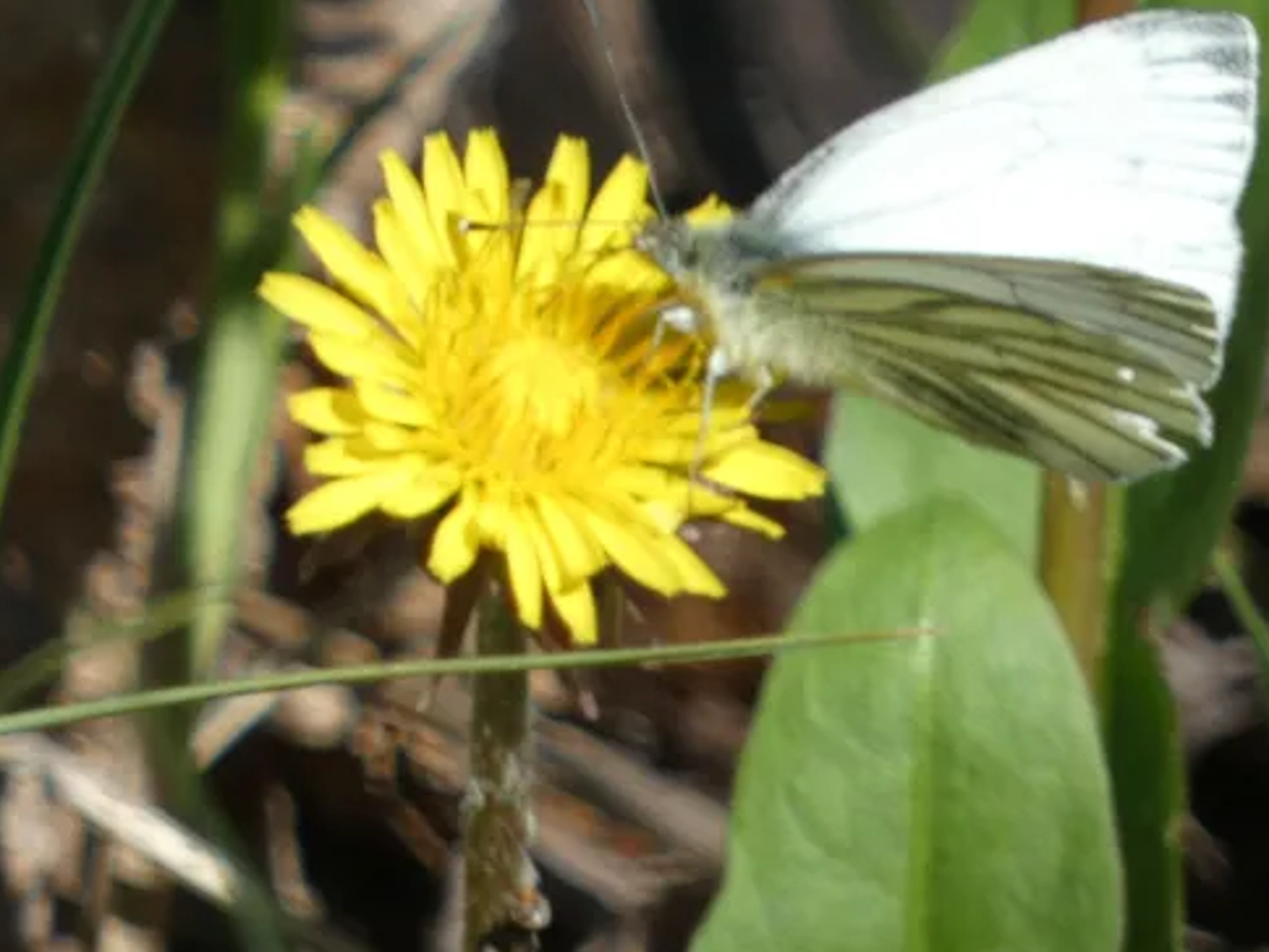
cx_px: 772
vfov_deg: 0.9
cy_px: 418
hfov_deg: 1.3
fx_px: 58009
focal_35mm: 1582
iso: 80
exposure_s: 1/160
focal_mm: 215
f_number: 5.9
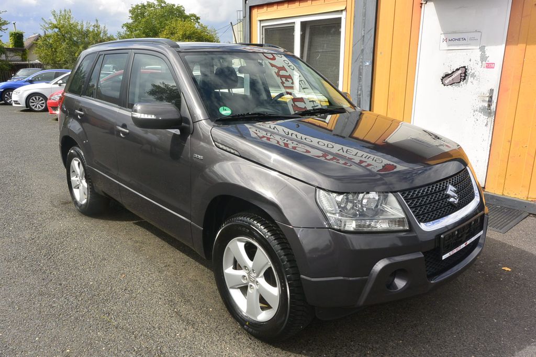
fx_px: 402
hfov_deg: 67.4
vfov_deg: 47.9
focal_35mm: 27
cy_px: 178
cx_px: 268
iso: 160
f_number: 10
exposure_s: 1/250
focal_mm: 10
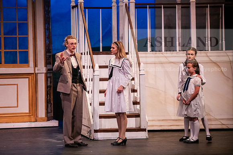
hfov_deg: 14.2
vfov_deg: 9.5
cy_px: 78
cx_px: 116
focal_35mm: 145
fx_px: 939
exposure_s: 1/320
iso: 4000
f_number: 3.2
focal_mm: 145
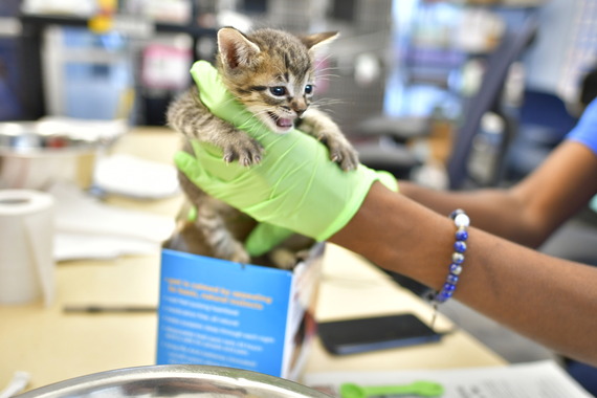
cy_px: 199
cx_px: 298
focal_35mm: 30
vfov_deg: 43.6
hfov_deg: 61.9
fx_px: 497
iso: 800
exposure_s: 1/100
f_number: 1.8
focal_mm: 20
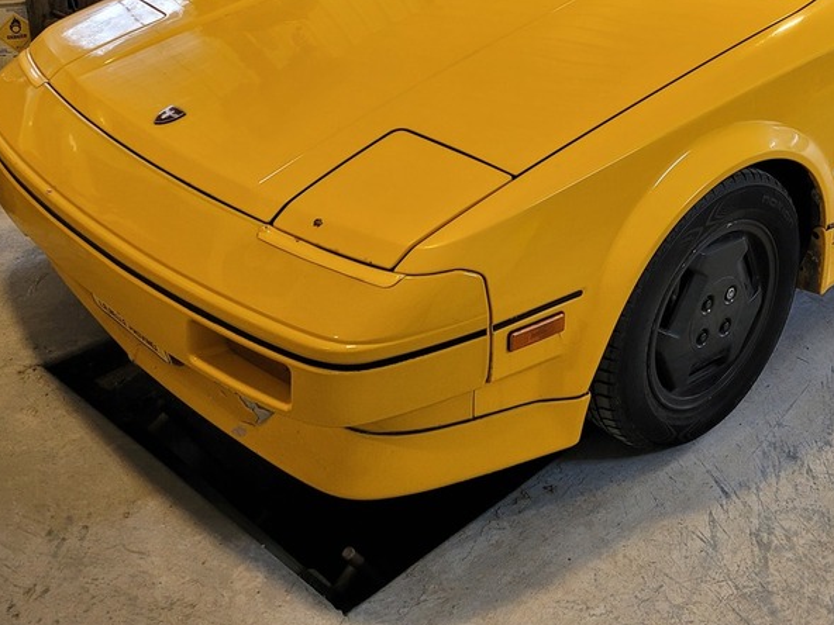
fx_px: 1084
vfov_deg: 31.4
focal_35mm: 45
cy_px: 127
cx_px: 621
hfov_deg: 40.9
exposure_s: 1/60
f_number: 1.8
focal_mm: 5.4
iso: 200
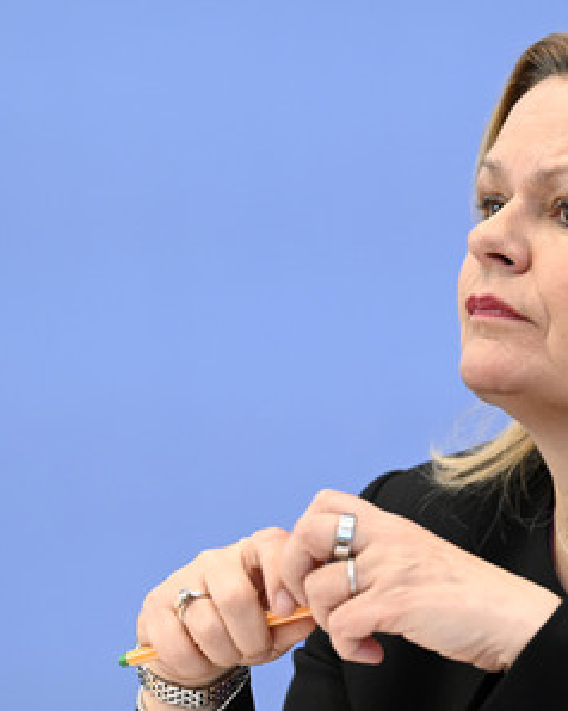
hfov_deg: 5.9
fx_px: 5532
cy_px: 356
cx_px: 450
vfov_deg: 7.4
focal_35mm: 263
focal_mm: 185
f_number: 5.6
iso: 4000
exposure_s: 1/640
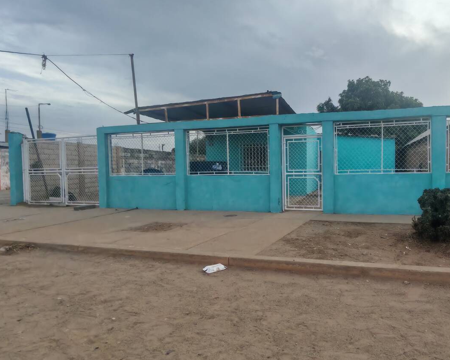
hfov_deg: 68.0
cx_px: 306
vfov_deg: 58.8
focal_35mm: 24
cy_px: 180
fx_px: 320
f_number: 2.2
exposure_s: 1/530
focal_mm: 1.96
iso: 50
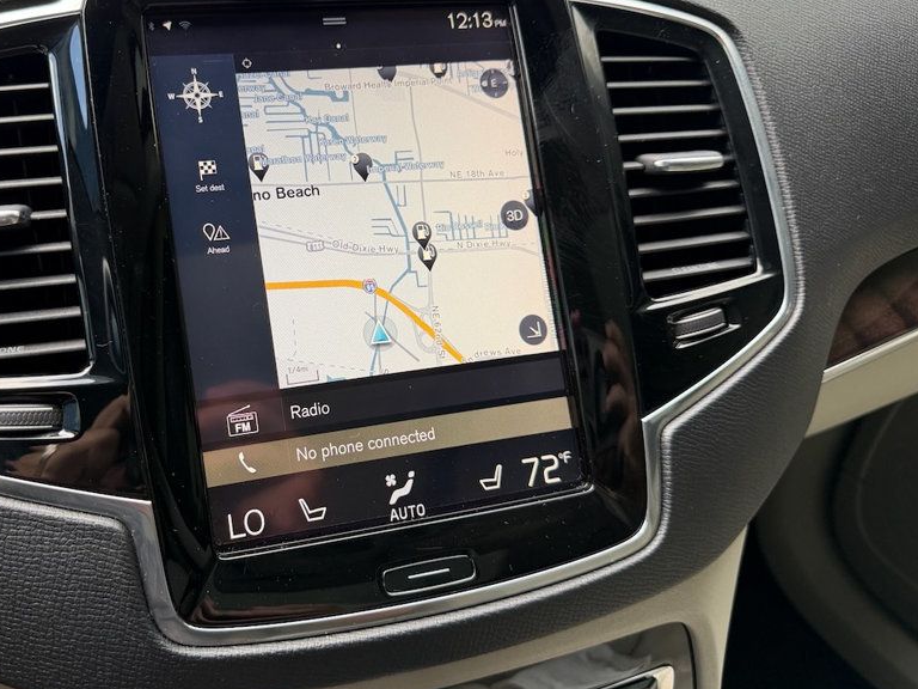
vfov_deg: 44.1
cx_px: 308
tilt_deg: -28.1
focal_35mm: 32
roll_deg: -2.2
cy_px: 316
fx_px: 849
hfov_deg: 55.7
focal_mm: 6.76
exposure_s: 1/121
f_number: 1.78
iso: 100
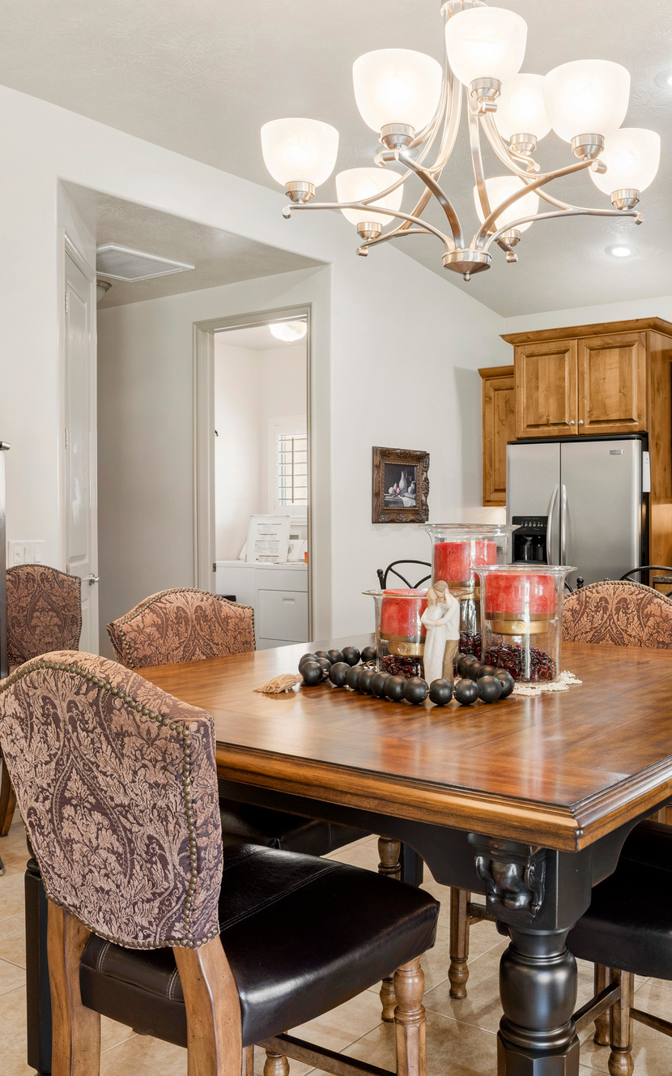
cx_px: 460
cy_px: 529
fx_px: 967
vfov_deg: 58.1
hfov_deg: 37.8
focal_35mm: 33
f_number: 9
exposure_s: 1/4
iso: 250
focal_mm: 21
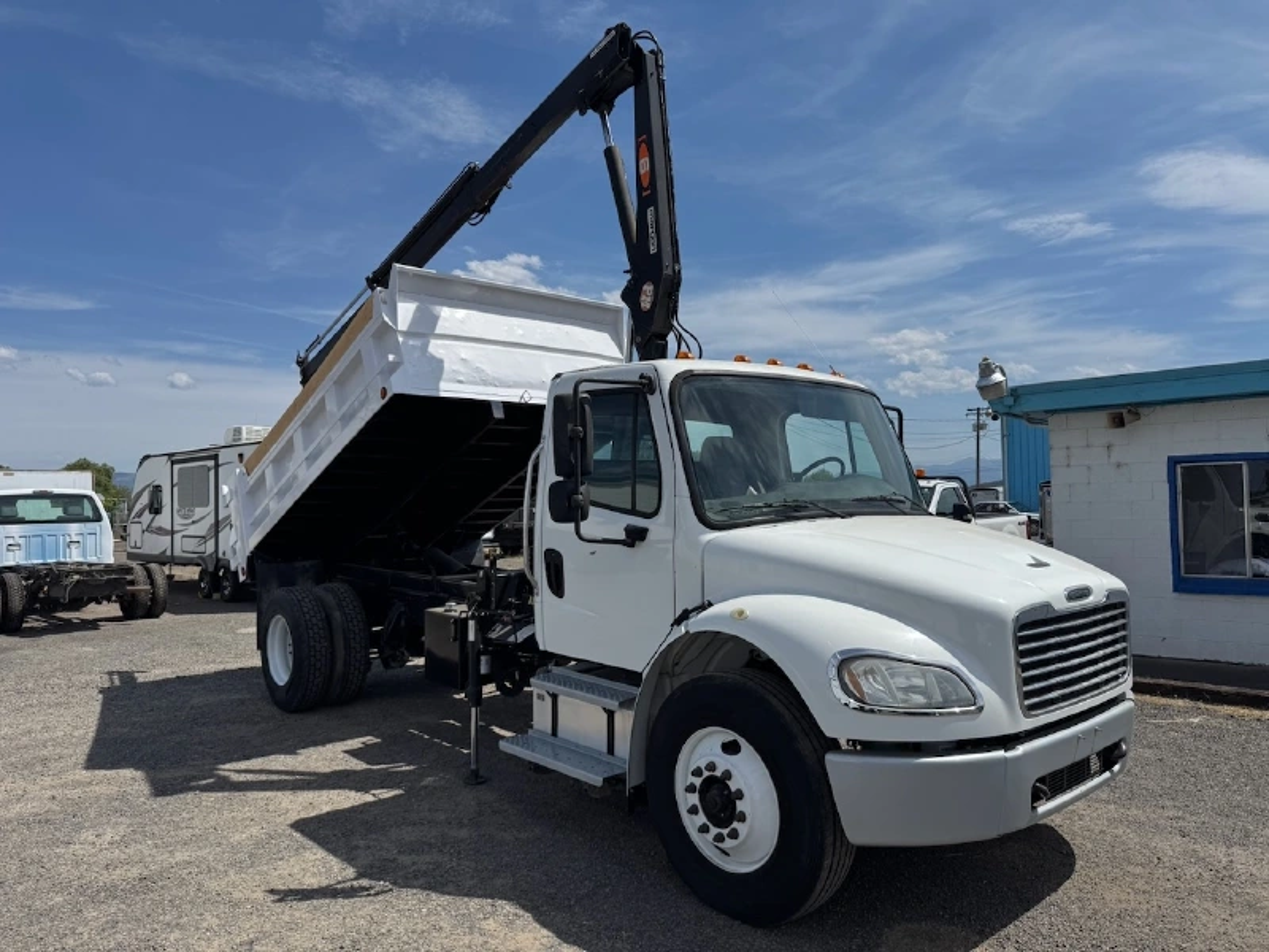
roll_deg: +1.0
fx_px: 880
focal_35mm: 24
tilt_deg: +2.7
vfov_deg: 56.8
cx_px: 634
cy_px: 476
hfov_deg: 71.6
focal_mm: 6.76
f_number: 1.78
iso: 80
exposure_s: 1/7937
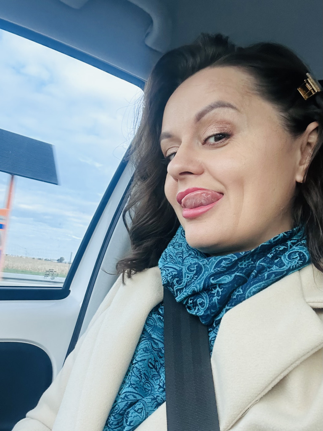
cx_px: 162
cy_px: 216
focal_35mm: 30
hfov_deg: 46.8
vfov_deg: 60.0
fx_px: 373
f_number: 1.9
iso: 64
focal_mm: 2.69
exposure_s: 1/121
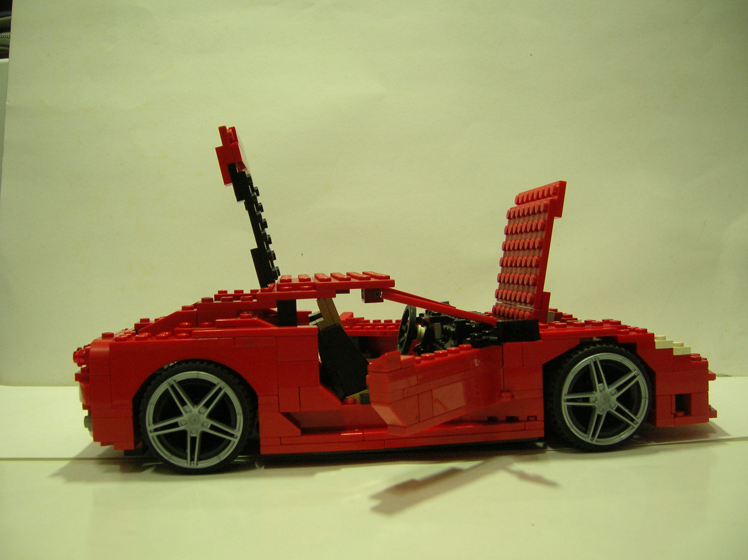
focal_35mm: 35
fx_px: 756
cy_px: 280
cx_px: 374
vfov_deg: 40.6
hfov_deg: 52.7
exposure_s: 1/3.9
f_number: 2.9
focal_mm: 5.8
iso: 93
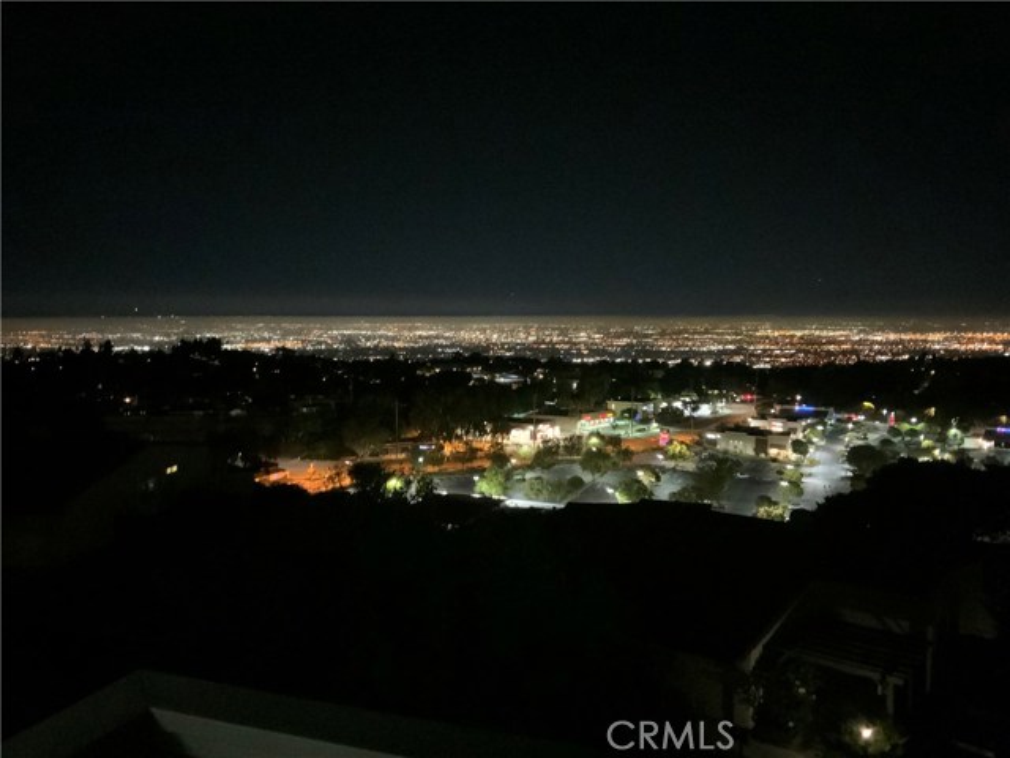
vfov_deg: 48.2
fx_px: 846
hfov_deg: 61.7
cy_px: 379
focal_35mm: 29
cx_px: 505
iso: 1600
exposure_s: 1/15
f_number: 1.8
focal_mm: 3
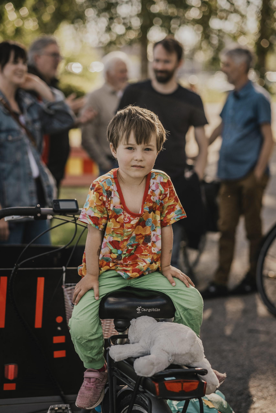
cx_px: 138
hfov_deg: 16.3
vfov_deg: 24.2
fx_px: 966
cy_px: 206
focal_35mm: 84
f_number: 2
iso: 160
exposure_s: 1/1600
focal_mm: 56
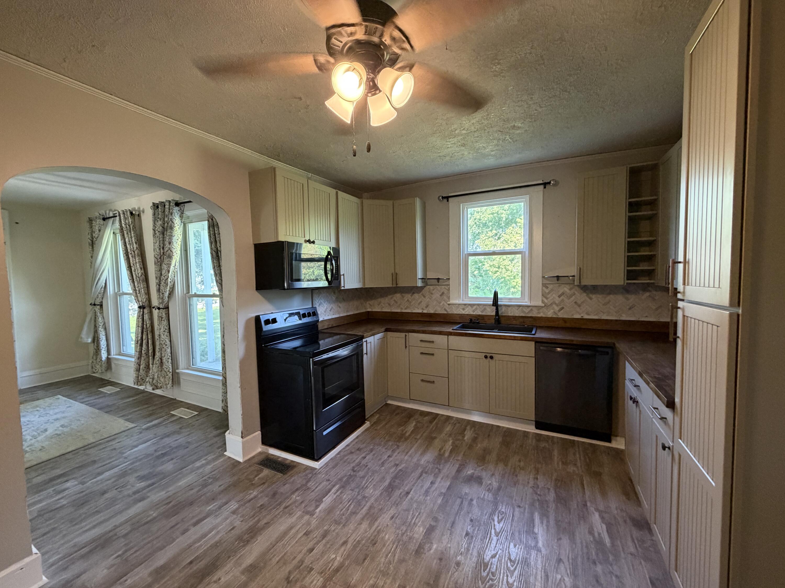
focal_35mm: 14
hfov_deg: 102.1
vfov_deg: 85.7
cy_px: 294
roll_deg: +1.6
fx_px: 317
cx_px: 392
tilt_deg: -3.2
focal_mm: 2.22
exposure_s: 1/60
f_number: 2.2
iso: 400
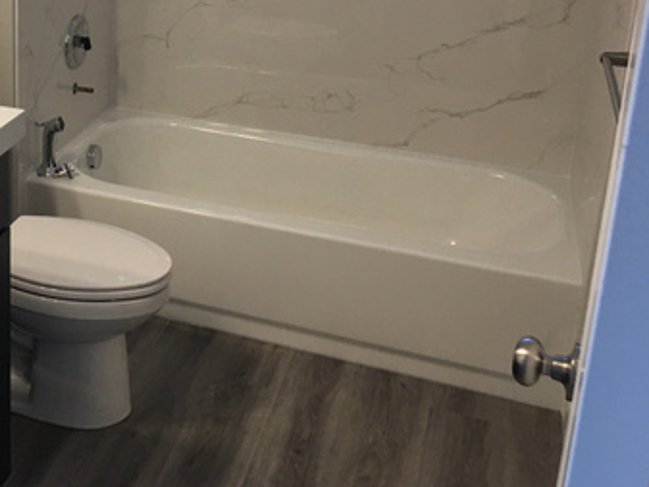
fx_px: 1032
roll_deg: +0.2
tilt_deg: -14.0
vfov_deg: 25.8
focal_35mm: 55
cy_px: 56
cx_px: 37
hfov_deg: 32.7
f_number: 2.2
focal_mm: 4.15
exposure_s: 1/30
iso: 32
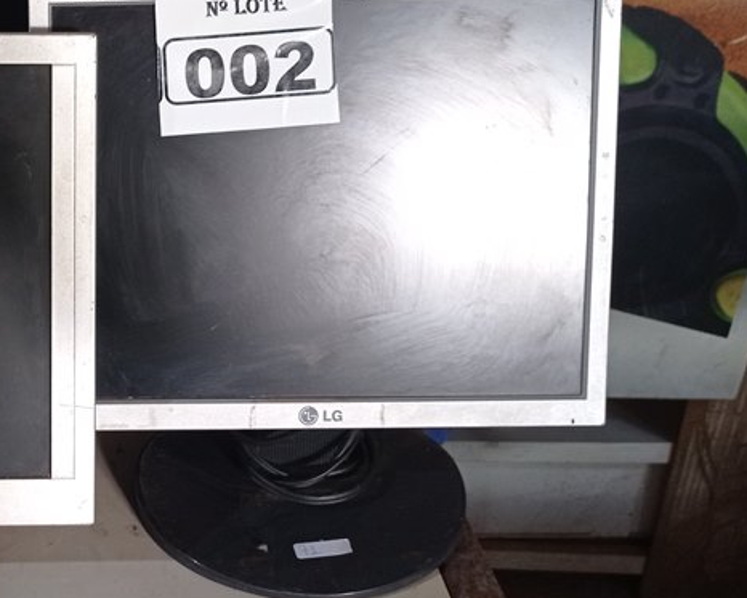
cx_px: 37
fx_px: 1327
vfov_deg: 25.3
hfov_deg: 29.7
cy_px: 197
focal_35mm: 60
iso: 263
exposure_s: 1/30
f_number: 1.79
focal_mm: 4.7
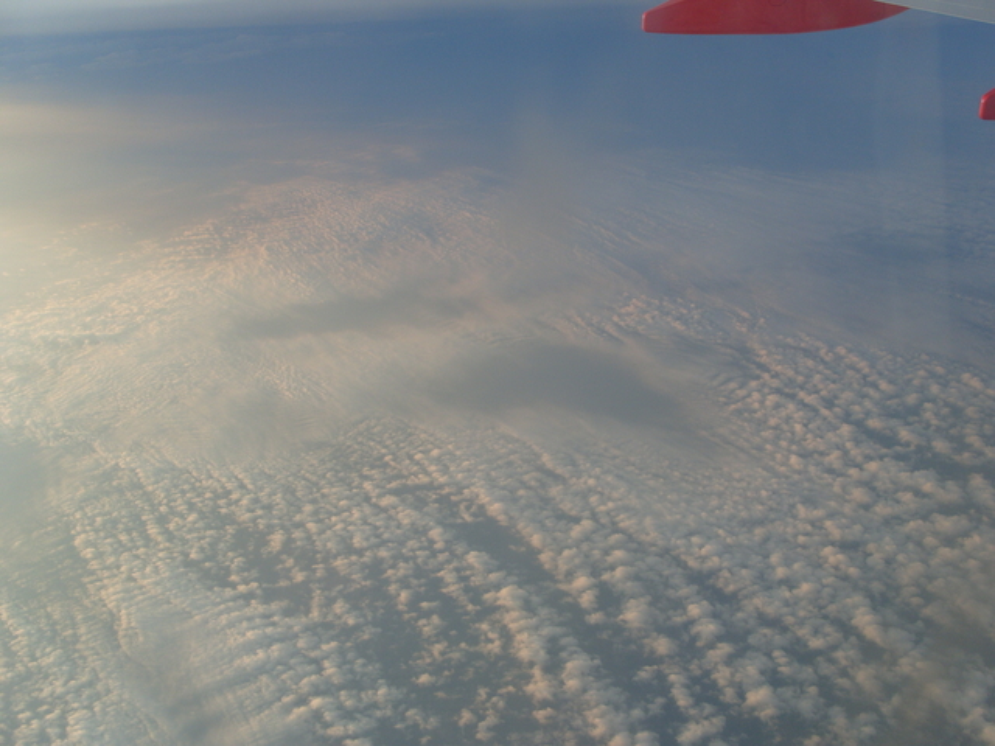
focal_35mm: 35
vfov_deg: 40.7
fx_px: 1006
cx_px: 498
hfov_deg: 52.6
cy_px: 373
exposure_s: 1/180
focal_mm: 7.8
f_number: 4.4
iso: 80
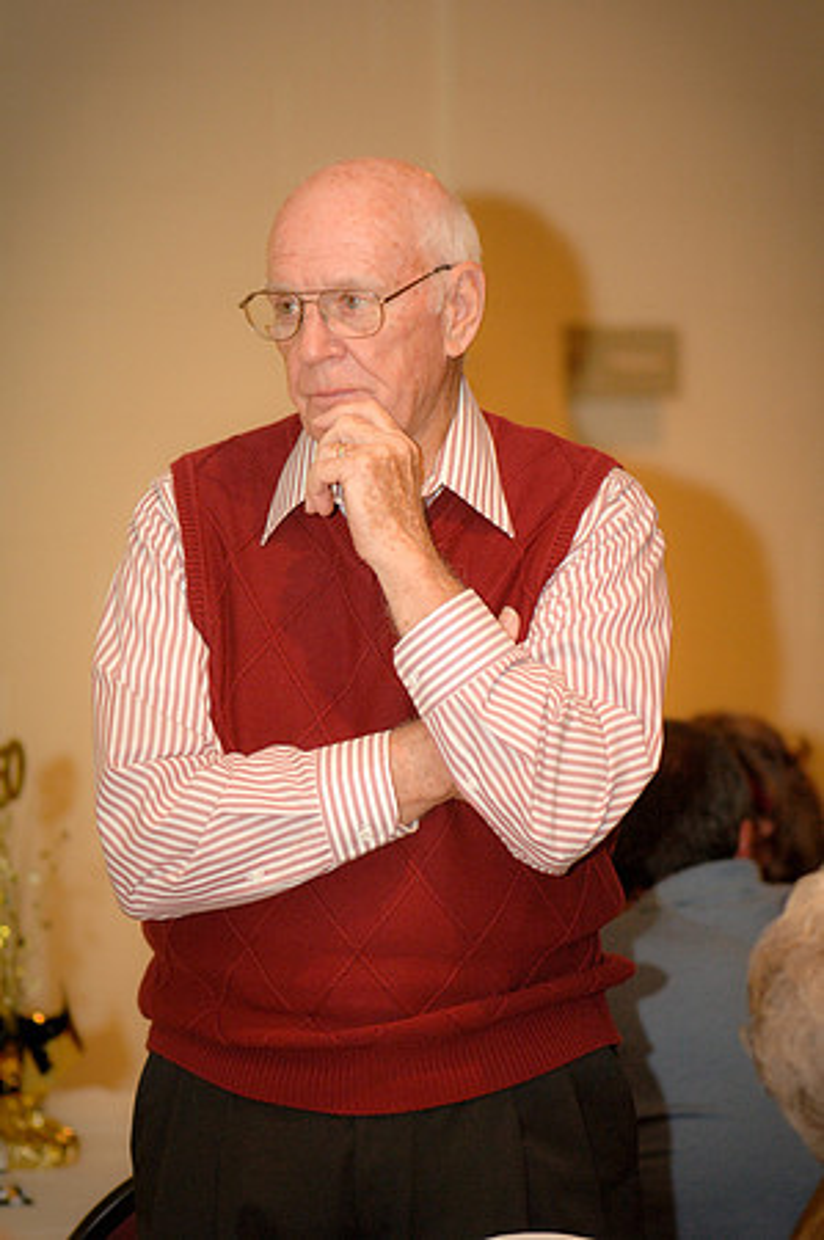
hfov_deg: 8.7
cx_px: 412
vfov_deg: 13.1
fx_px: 5420
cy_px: 620
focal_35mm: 158
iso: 800
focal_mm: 105
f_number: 2.8
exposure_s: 1/40
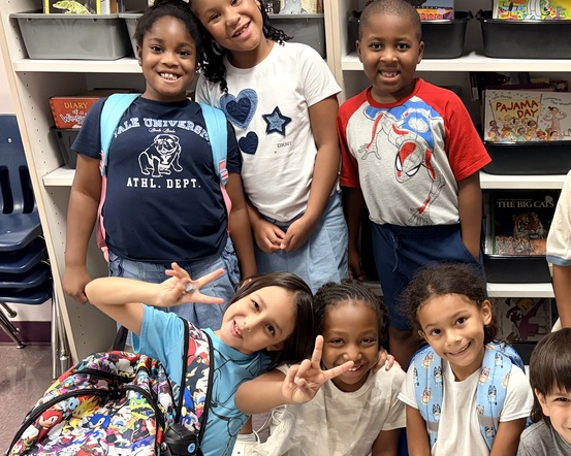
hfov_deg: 38.2
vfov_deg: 31.7
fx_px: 794
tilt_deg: -25.1
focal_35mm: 47
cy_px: 314
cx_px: 450
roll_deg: +0.5
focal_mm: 5.96
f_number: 1.6
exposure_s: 1/40
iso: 400
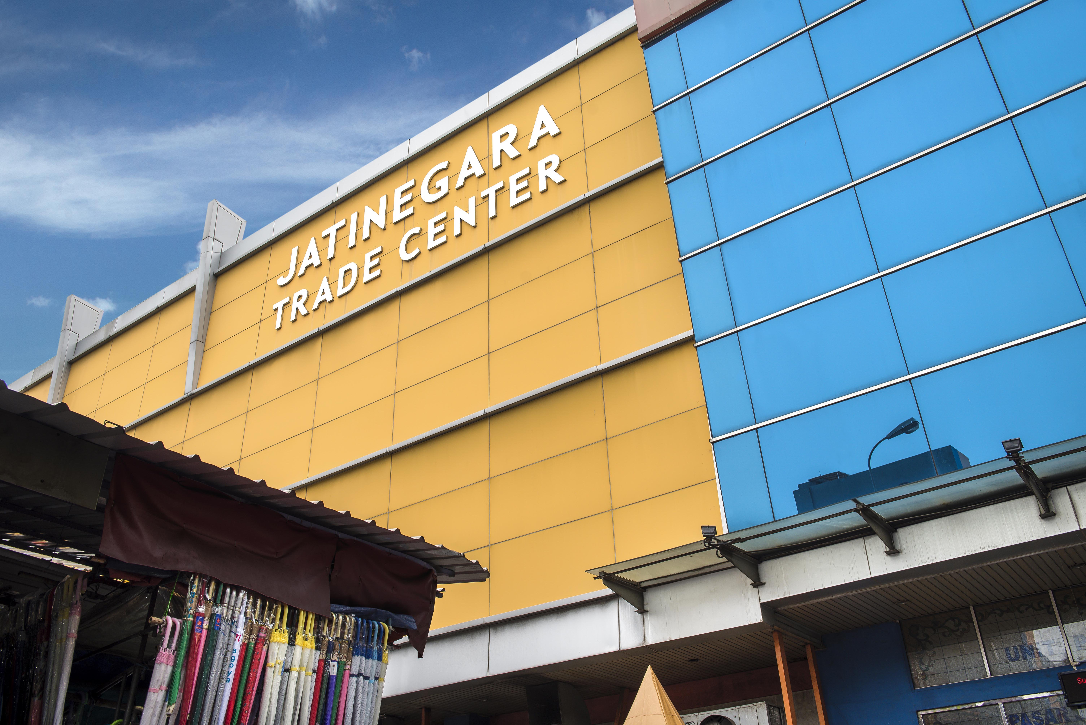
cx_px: 543
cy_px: 362
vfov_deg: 42.4
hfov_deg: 60.3
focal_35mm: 31
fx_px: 935
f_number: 8
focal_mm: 31
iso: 80
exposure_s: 1/125
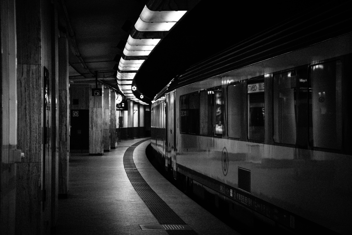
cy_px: 118
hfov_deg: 20.6
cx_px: 176
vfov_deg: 13.8
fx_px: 968
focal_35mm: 99
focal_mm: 66
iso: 640
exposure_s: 1/60
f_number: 5.3
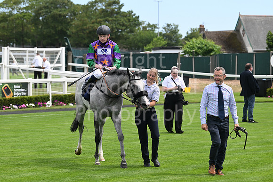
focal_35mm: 130
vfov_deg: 10.6
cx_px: 136
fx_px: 986
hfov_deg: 15.8
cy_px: 91
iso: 400
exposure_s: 1/1250
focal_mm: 130
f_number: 5.6
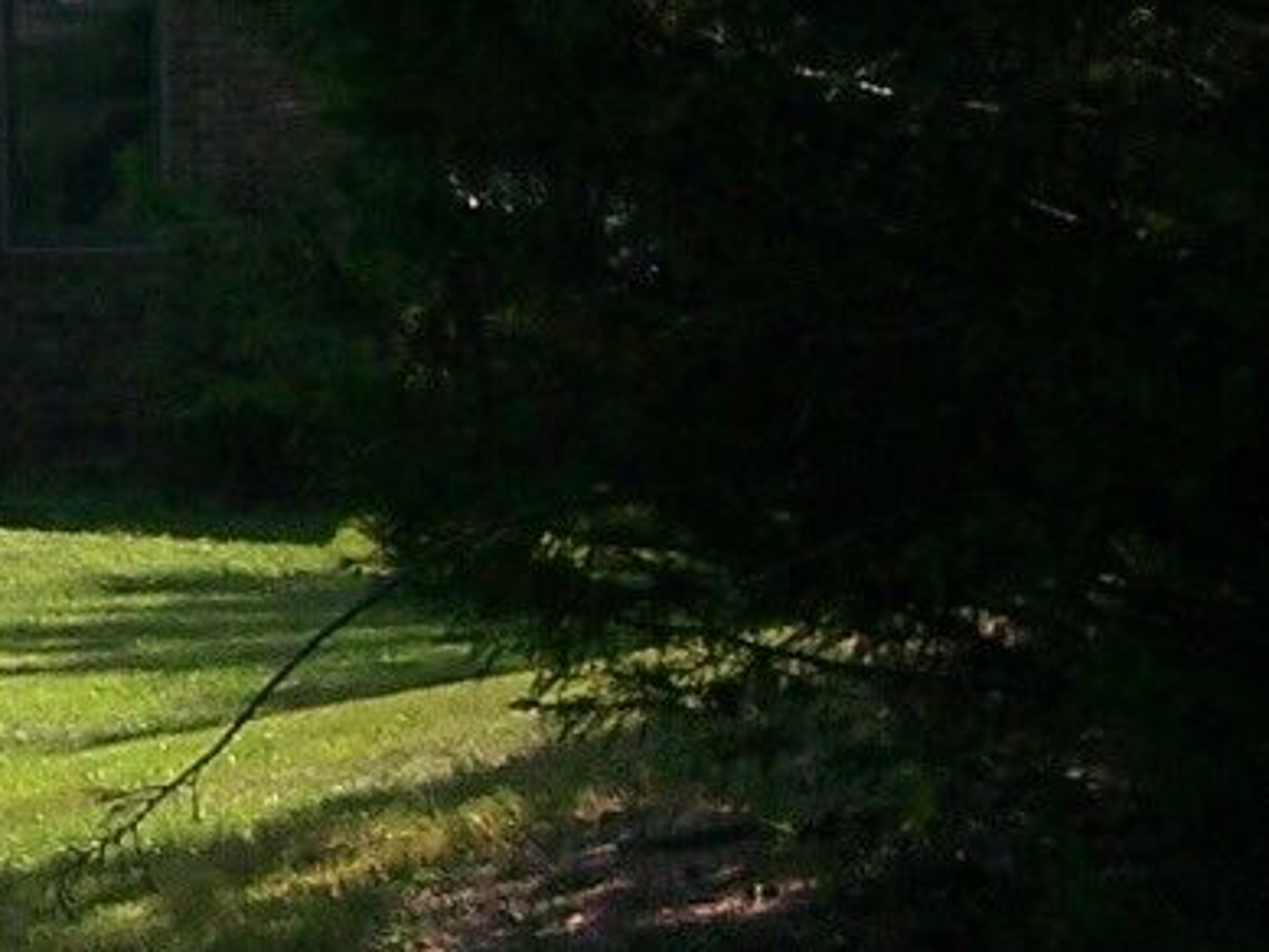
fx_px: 7334
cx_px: -1011
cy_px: 235
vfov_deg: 7.4
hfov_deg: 9.4
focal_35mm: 200
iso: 80
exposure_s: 1/800
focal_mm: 6.3
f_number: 2.8
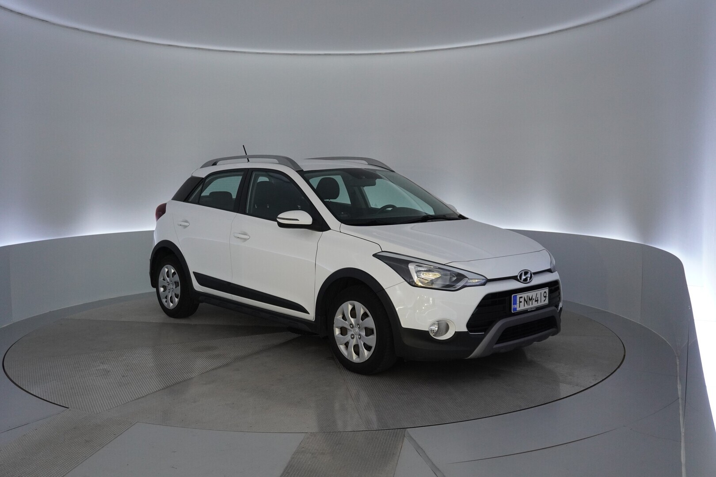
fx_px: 686
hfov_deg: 55.1
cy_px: 238
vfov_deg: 38.4
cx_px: 358
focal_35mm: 34
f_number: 4
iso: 1250
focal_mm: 23
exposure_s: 1/160
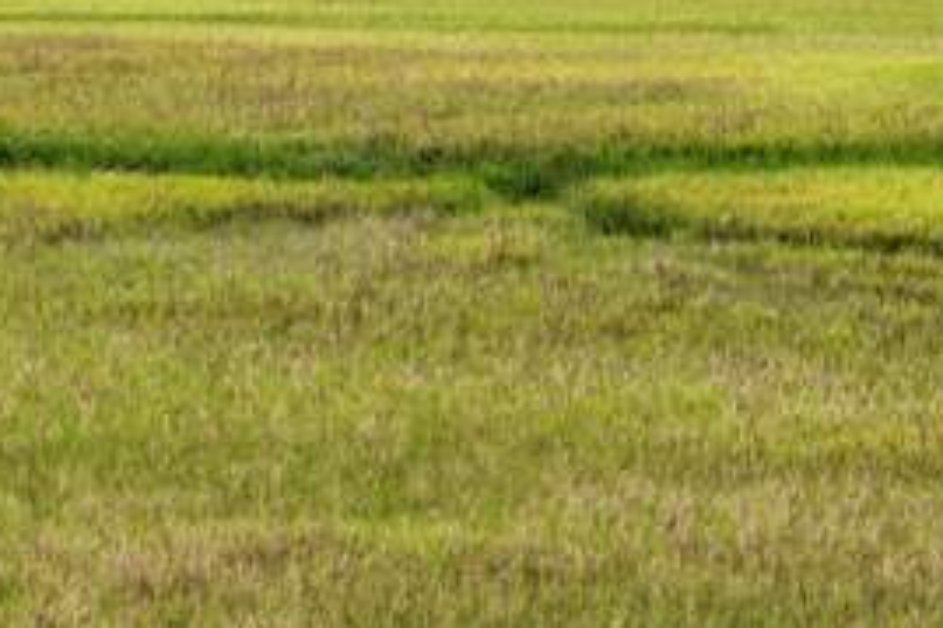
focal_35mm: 223
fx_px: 5838
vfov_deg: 6.1
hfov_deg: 9.2
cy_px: -195
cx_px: -21
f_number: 13
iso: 250
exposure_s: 1/100
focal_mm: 75
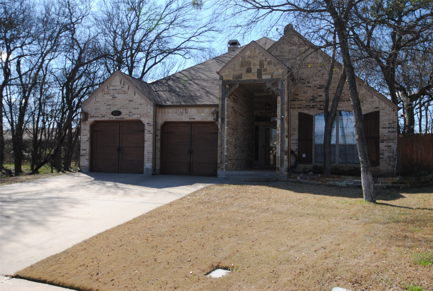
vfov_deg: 43.8
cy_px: 146
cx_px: 216
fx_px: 362
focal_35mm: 30
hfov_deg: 61.8
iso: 100
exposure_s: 1/200
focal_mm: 20
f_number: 7.1
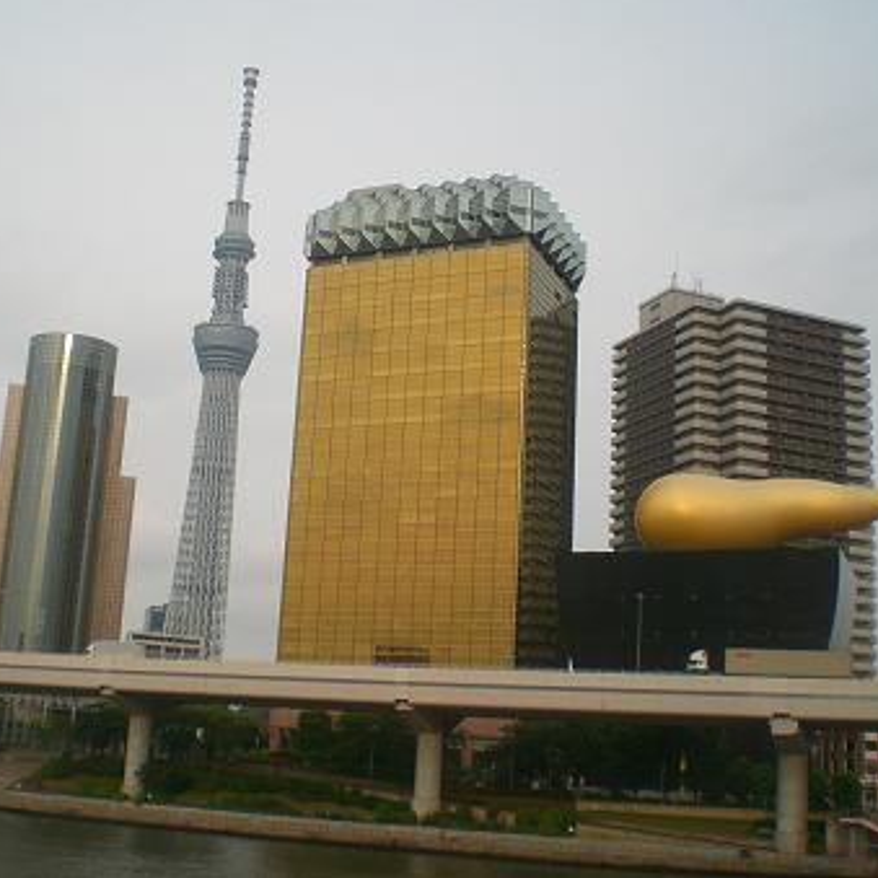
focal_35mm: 46
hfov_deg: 36.8
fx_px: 1320
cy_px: 433
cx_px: 394
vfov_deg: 36.8
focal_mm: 6.3
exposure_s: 1/250
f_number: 4.4
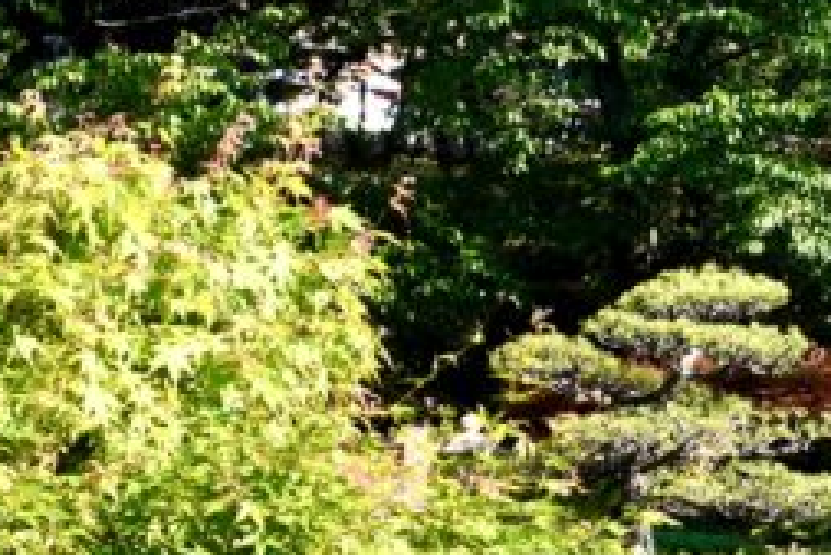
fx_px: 5786
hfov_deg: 8.0
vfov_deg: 5.5
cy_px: 97
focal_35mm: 251
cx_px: 1422
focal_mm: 33
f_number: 9
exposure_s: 1/100
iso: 100
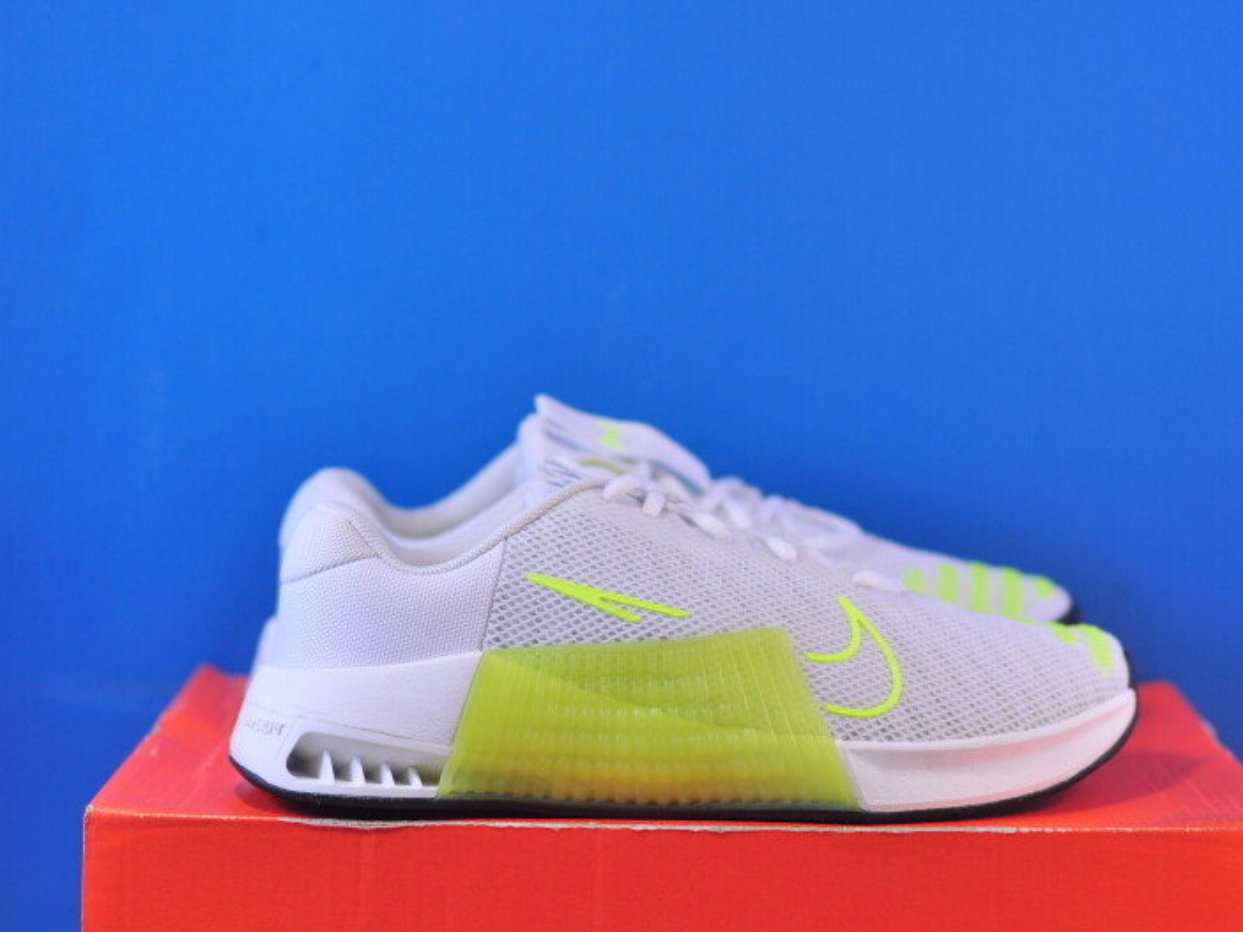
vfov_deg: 18.0
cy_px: 464
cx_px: 684
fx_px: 2944
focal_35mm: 82
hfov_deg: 23.8
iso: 250
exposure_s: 1/320
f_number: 2.8
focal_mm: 50
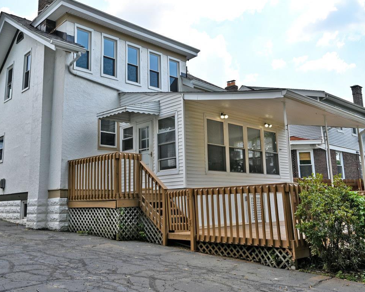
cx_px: 170
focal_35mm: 33
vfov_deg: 44.8
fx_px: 353
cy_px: 131
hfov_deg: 54.6
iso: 100
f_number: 6.3
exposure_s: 1/320
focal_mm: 22.5
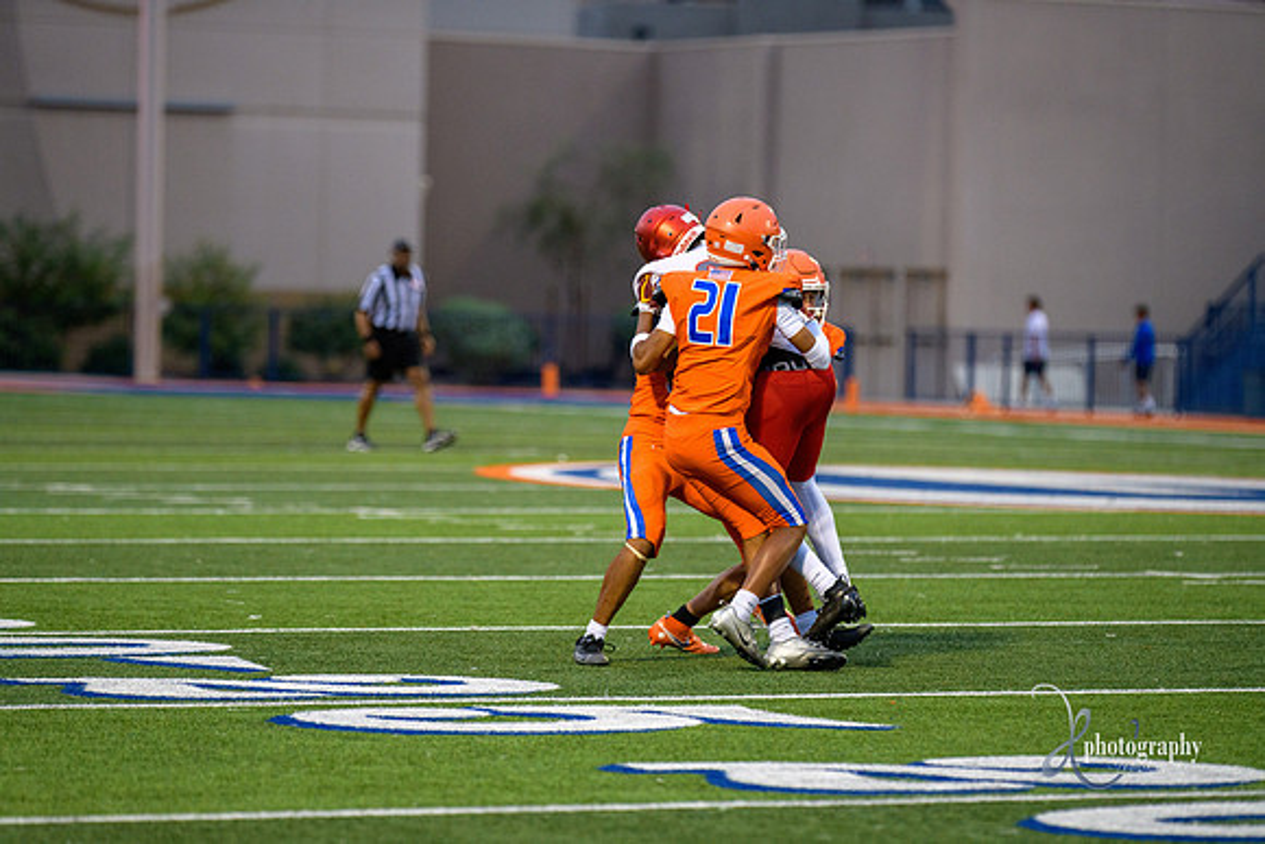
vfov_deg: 6.5
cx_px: 632
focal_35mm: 210
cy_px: 422
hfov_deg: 9.8
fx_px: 7381
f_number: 2.8
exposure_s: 1/1250
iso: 800
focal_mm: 210
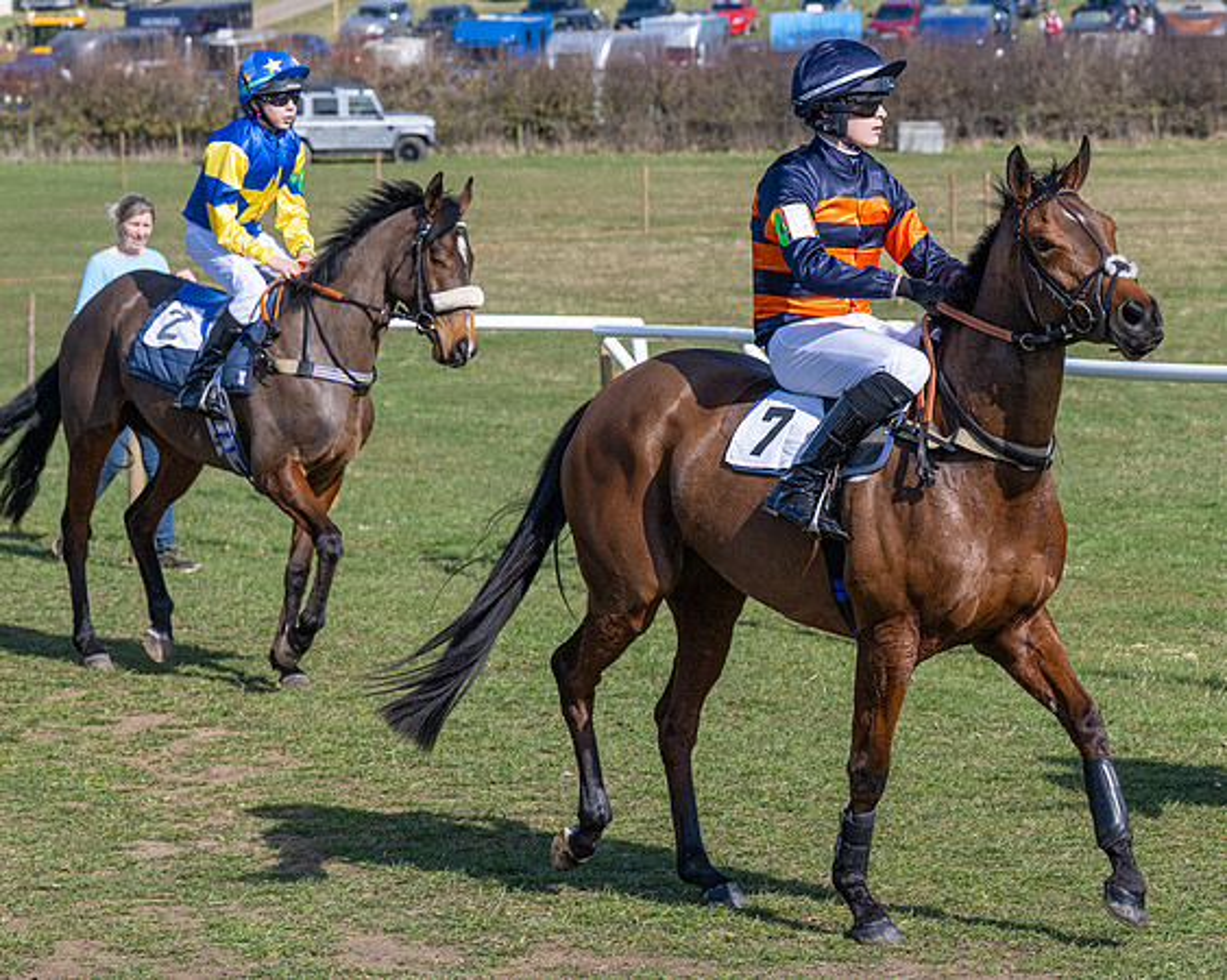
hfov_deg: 13.3
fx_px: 5277
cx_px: 748
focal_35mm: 145
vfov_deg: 10.6
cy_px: 490
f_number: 5
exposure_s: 1/1250
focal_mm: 76
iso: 200
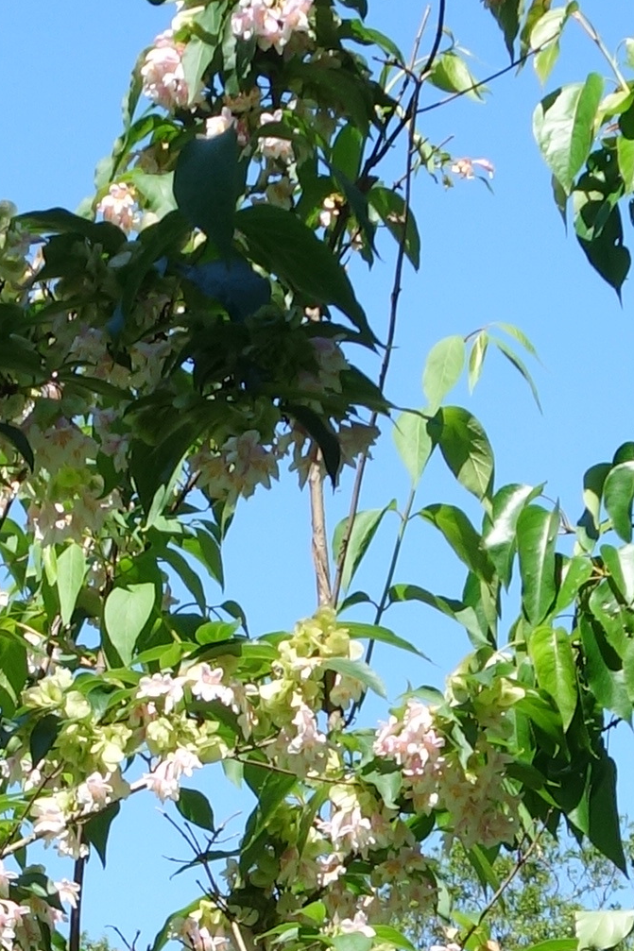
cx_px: -451
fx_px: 5602
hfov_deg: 6.4
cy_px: 1385
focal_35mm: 212
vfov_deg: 9.5
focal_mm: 14.4
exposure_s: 1/320
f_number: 5.6
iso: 125
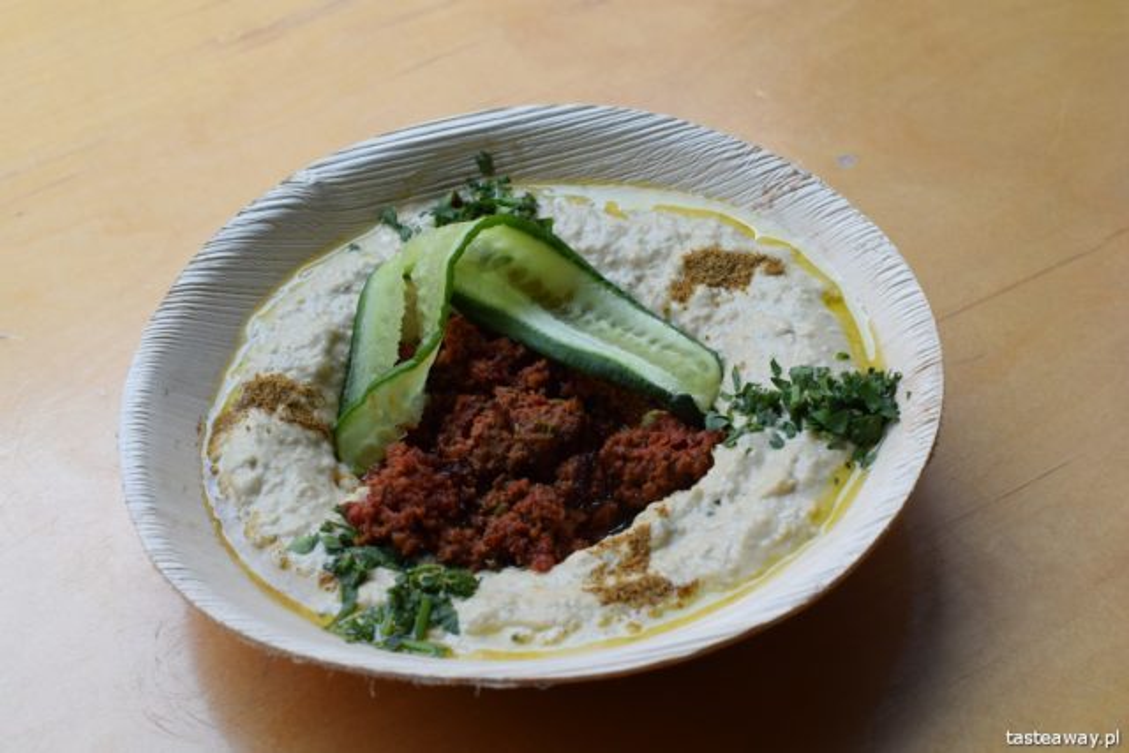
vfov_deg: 25.8
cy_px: 376
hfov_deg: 37.8
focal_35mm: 52
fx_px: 1647
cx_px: 564
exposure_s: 1/125
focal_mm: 35
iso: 220
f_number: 8
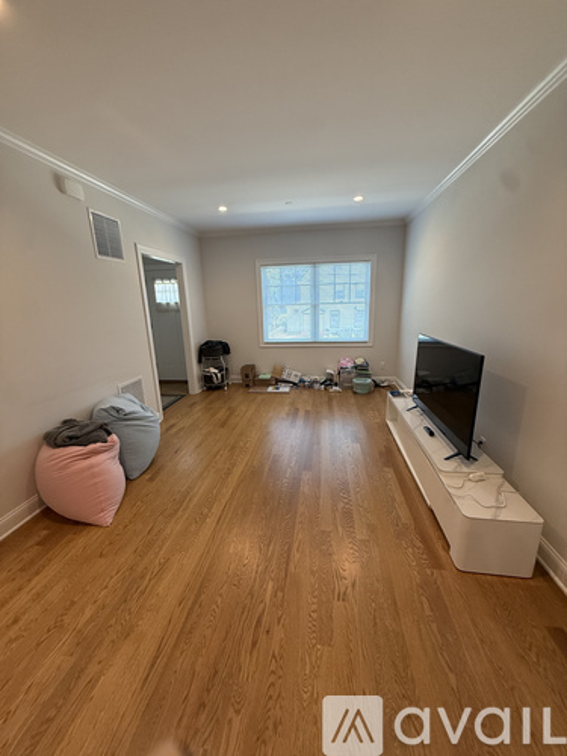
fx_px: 306
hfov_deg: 85.7
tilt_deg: -11.9
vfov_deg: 102.1
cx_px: 284
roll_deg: +2.1
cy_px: 378
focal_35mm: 14
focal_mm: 2.22
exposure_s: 1/120
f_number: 2.2
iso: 160
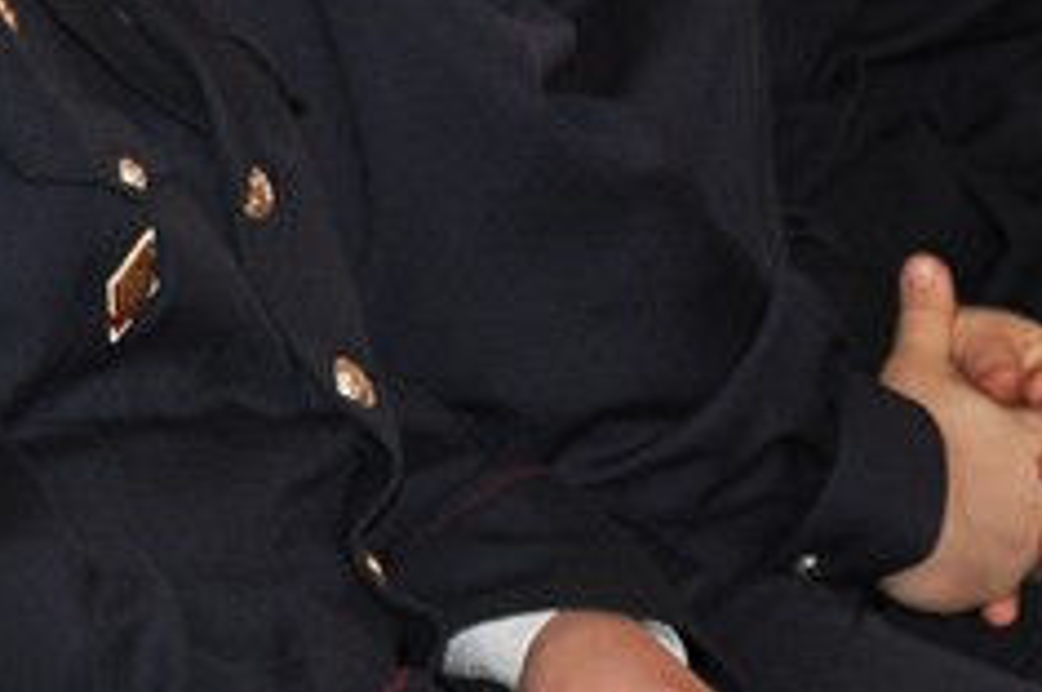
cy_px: -44
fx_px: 8556
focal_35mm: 296
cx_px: -372
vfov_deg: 4.6
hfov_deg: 6.9
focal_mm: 58
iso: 800
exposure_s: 1/60
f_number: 5
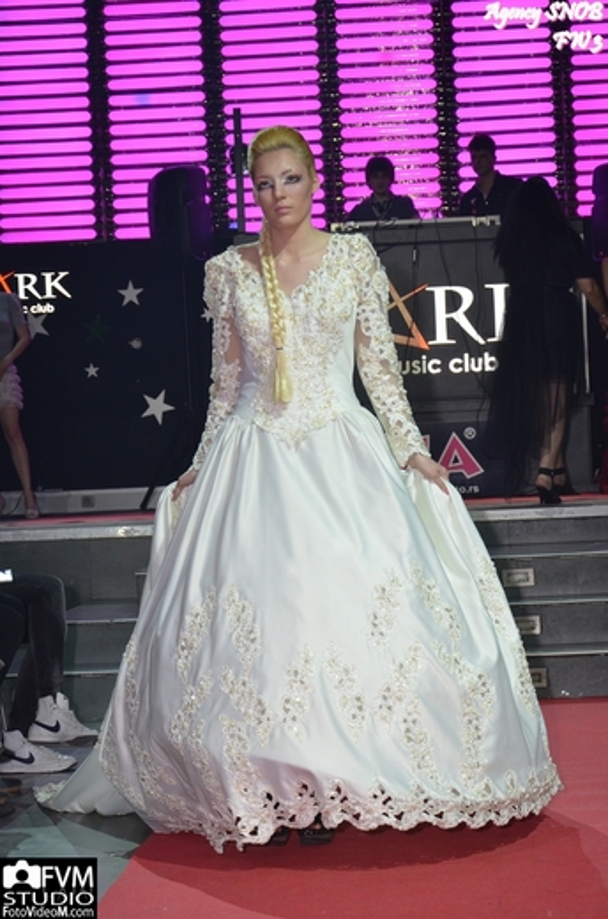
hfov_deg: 15.6
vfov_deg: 23.4
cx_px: 304
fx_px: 2216
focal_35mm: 87
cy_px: 460
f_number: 7.1
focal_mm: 58
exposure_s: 1/80
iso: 800
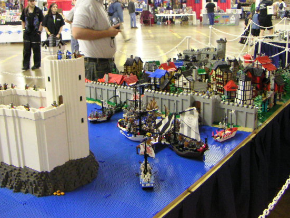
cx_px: 136
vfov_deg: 33.5
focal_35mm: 43
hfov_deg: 43.8
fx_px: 360
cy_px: 92
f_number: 2.8
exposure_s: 1/15
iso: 400
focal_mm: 4.8
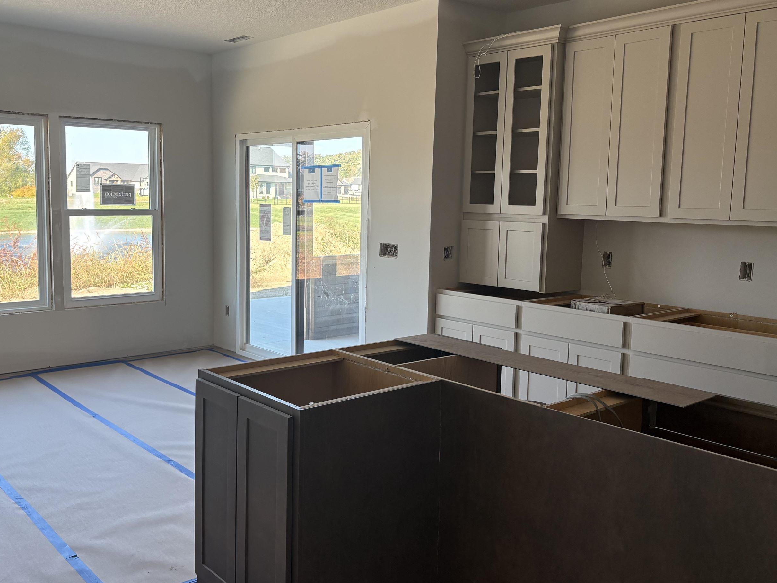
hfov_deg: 55.1
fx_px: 741
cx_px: 326
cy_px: 272
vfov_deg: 42.9
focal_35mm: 33
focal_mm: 5.96
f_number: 1.6
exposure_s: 1/233
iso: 80
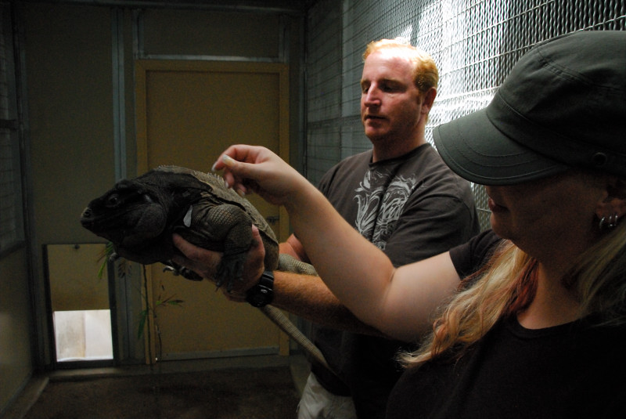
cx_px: 313
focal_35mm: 30
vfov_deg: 43.7
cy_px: 210
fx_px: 522
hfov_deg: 61.9
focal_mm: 20
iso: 1600
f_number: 8
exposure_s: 1/160
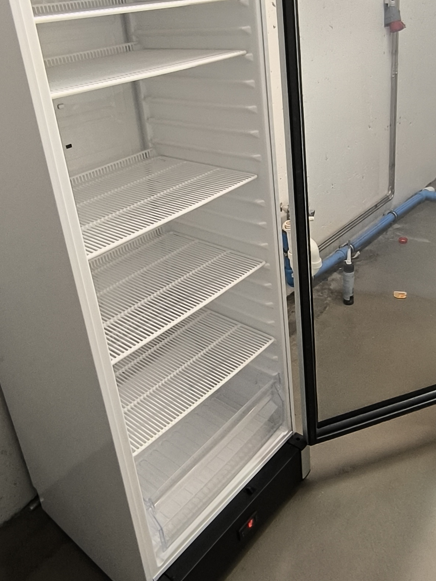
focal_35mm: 33
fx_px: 554
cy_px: 190
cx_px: 250
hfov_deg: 42.8
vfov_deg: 54.2
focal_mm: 1.65
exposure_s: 1/50
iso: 160
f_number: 2.2
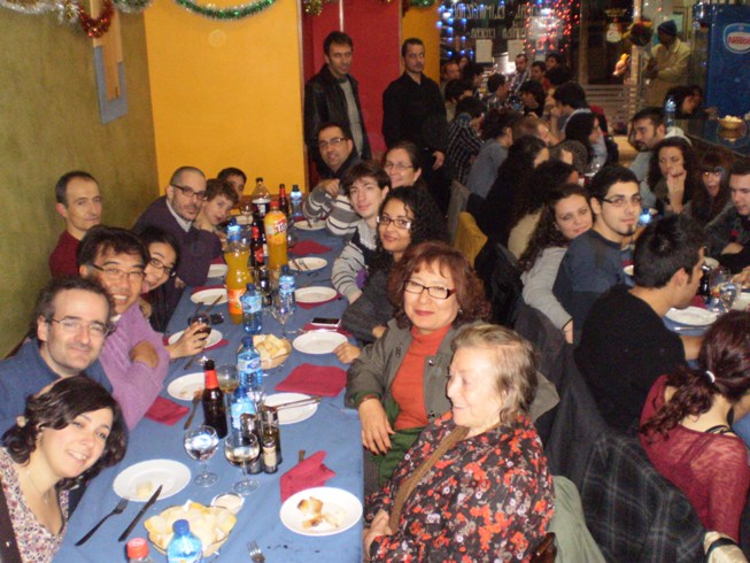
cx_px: 375
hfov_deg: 51.3
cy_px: 282
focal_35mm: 36
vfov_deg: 39.7
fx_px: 780
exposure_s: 1/30
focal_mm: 6.3
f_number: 3.1
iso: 500
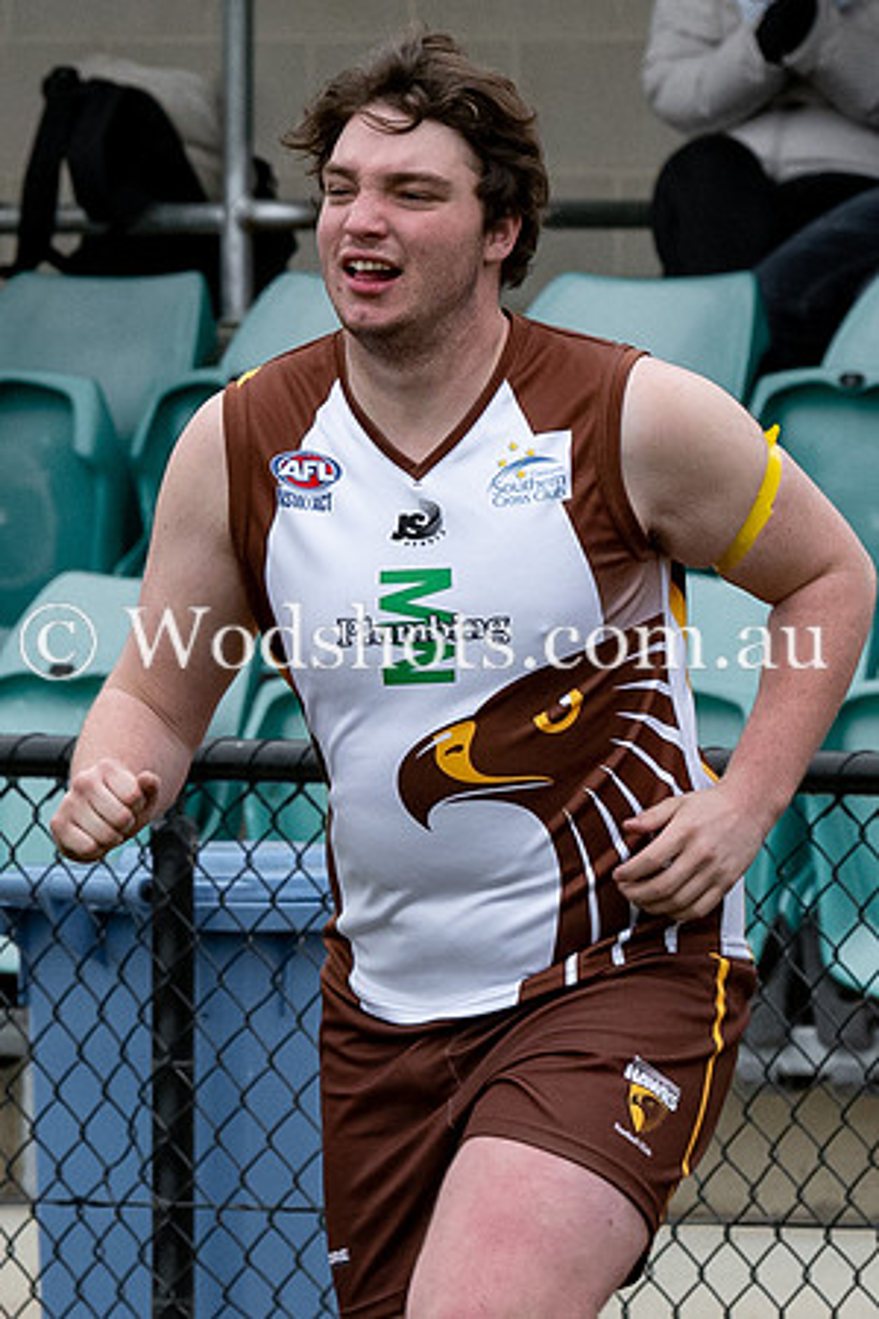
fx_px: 28261
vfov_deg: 2.7
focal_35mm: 772
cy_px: 425
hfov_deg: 1.8
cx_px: 378
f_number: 5
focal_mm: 135
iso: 720
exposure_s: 1/800
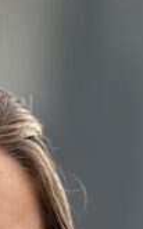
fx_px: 3851
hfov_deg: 2.1
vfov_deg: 3.4
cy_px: 547
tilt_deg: -1.3
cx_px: -119
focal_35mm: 617
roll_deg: -3.3
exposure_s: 1/186
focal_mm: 15.66
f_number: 2.8
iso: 64
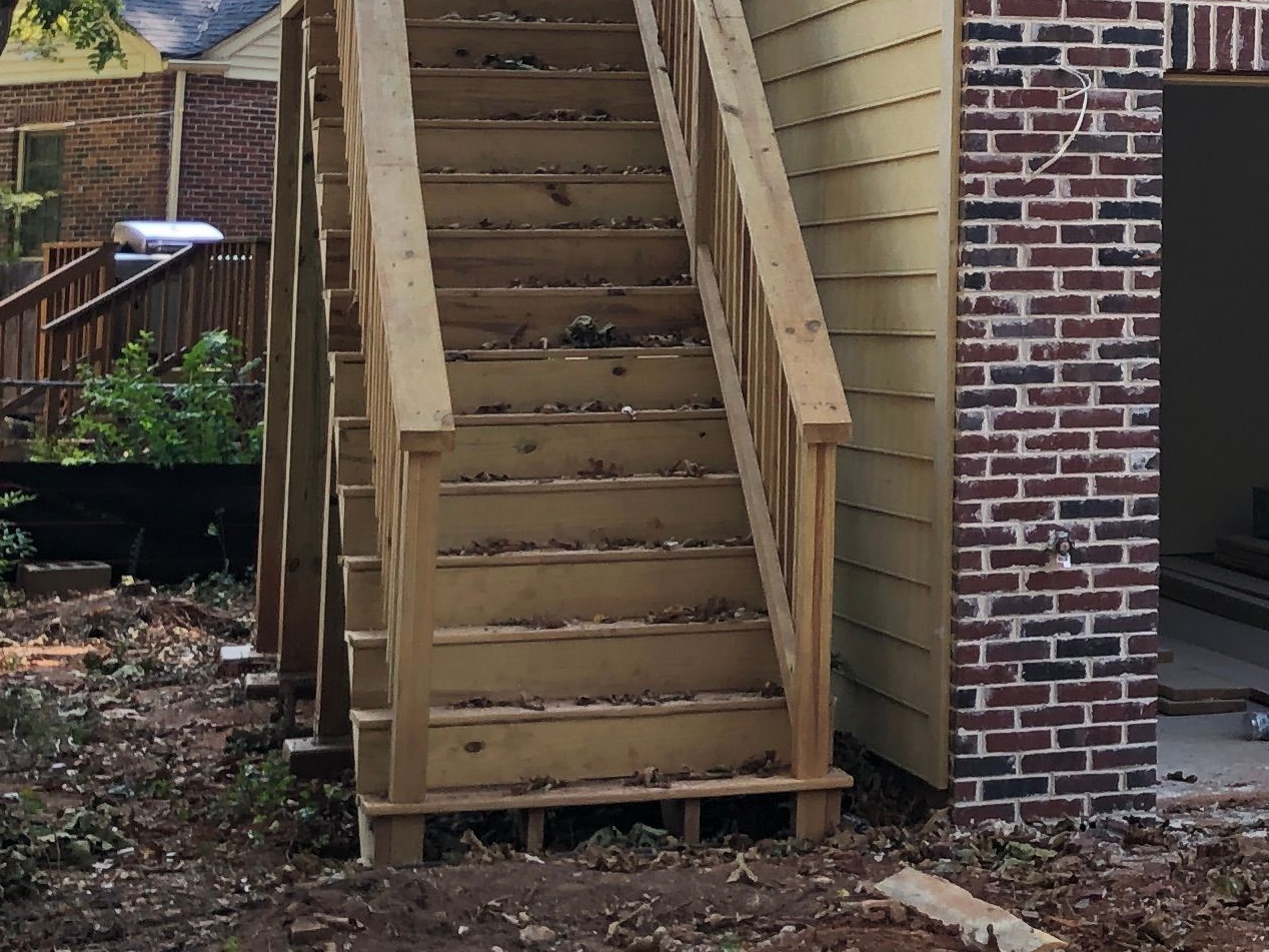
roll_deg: +0.7
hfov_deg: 20.4
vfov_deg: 16.1
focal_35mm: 89
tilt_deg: +7.1
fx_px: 3263
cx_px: 1571
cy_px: -114
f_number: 1.8
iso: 20
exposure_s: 1/120
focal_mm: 4
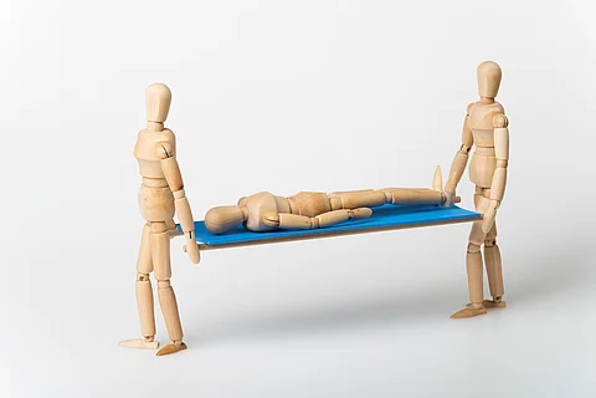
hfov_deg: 13.7
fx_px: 2483
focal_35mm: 150
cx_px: 298
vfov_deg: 9.1
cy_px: 199
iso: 50
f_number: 18
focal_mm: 150
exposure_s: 1/200
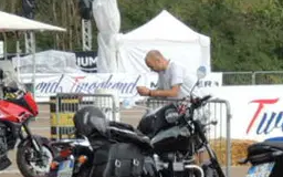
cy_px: 408
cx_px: 181
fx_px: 1342
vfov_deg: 7.1
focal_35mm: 174
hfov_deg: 12.0
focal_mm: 6.3
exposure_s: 1/640
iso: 100
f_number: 3.2
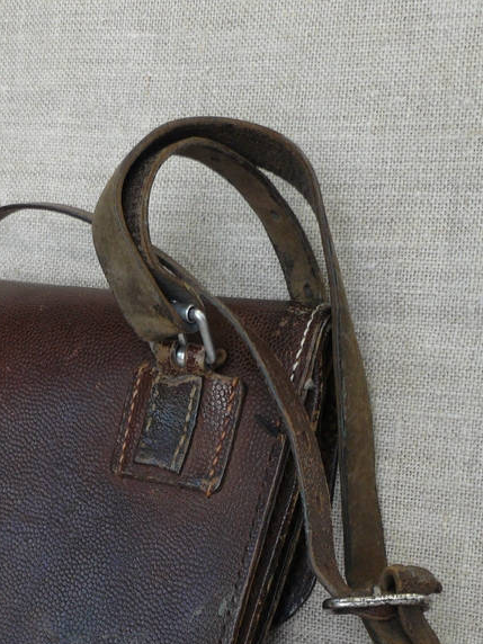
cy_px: 518
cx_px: 132
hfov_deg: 21.2
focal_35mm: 69
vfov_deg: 27.6
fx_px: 1284
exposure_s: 1/30
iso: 100
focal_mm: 7.8
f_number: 4
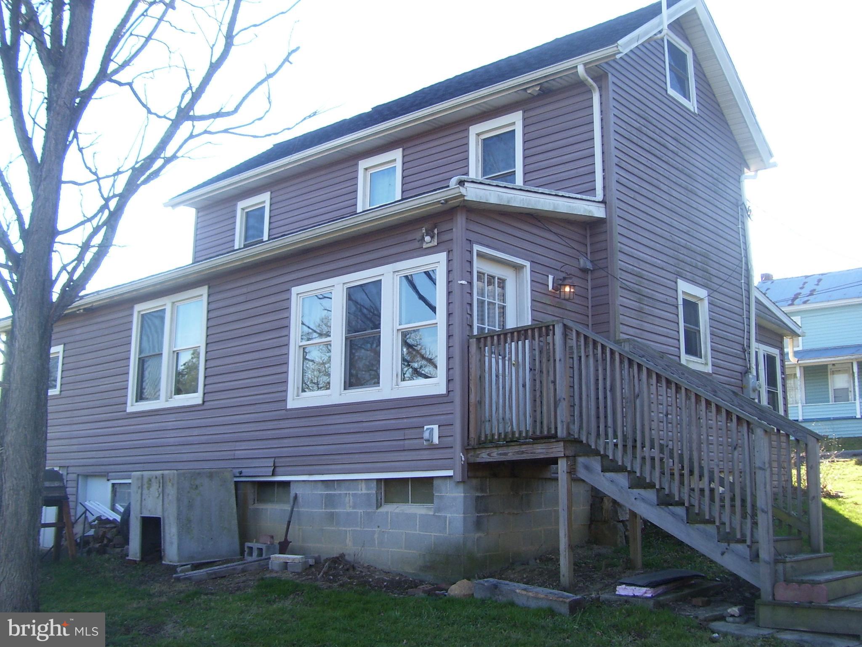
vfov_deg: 39.7
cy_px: 324
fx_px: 896
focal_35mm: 36
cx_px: 431
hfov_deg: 51.4
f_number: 2.7
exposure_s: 1/250
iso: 80
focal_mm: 6
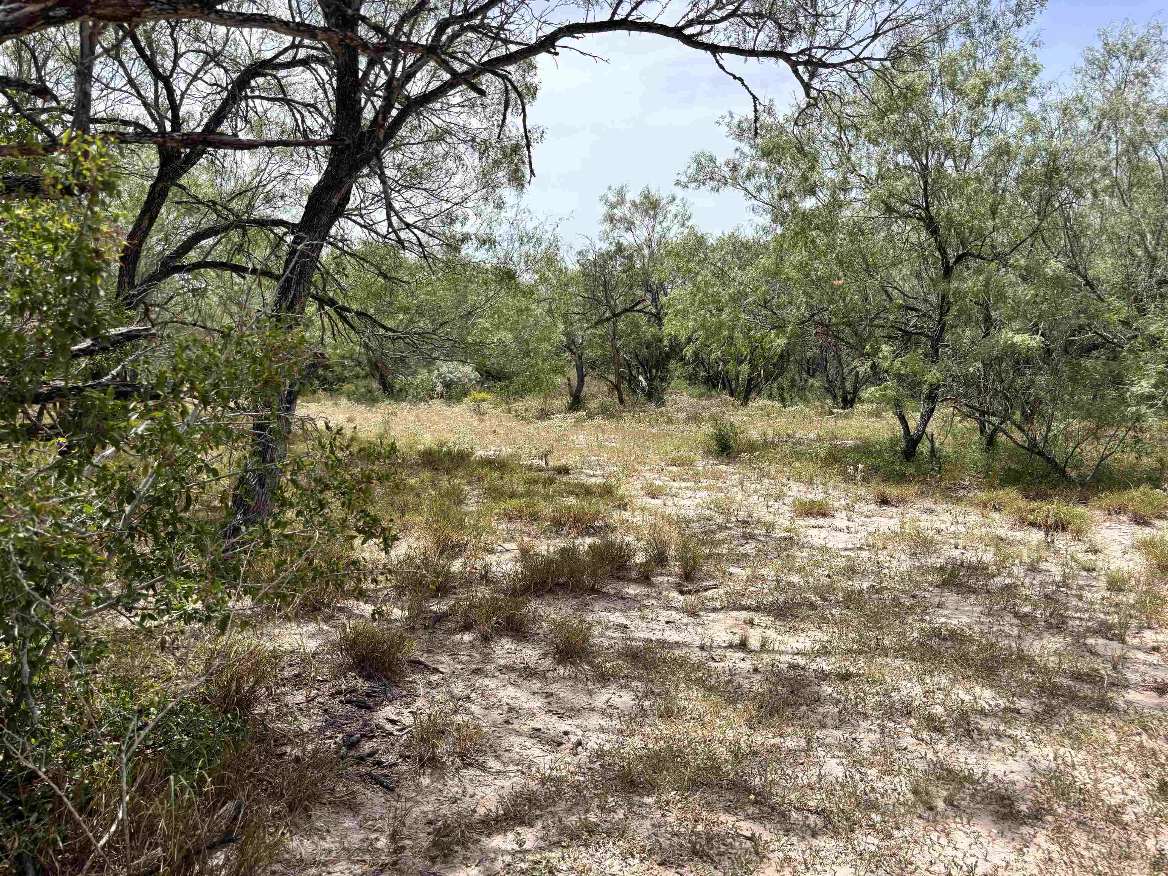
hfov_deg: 67.3
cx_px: 584
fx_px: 877
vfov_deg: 53.1
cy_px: 438
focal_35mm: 26
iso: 50
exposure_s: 1/2288
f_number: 1.6
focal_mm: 5.96
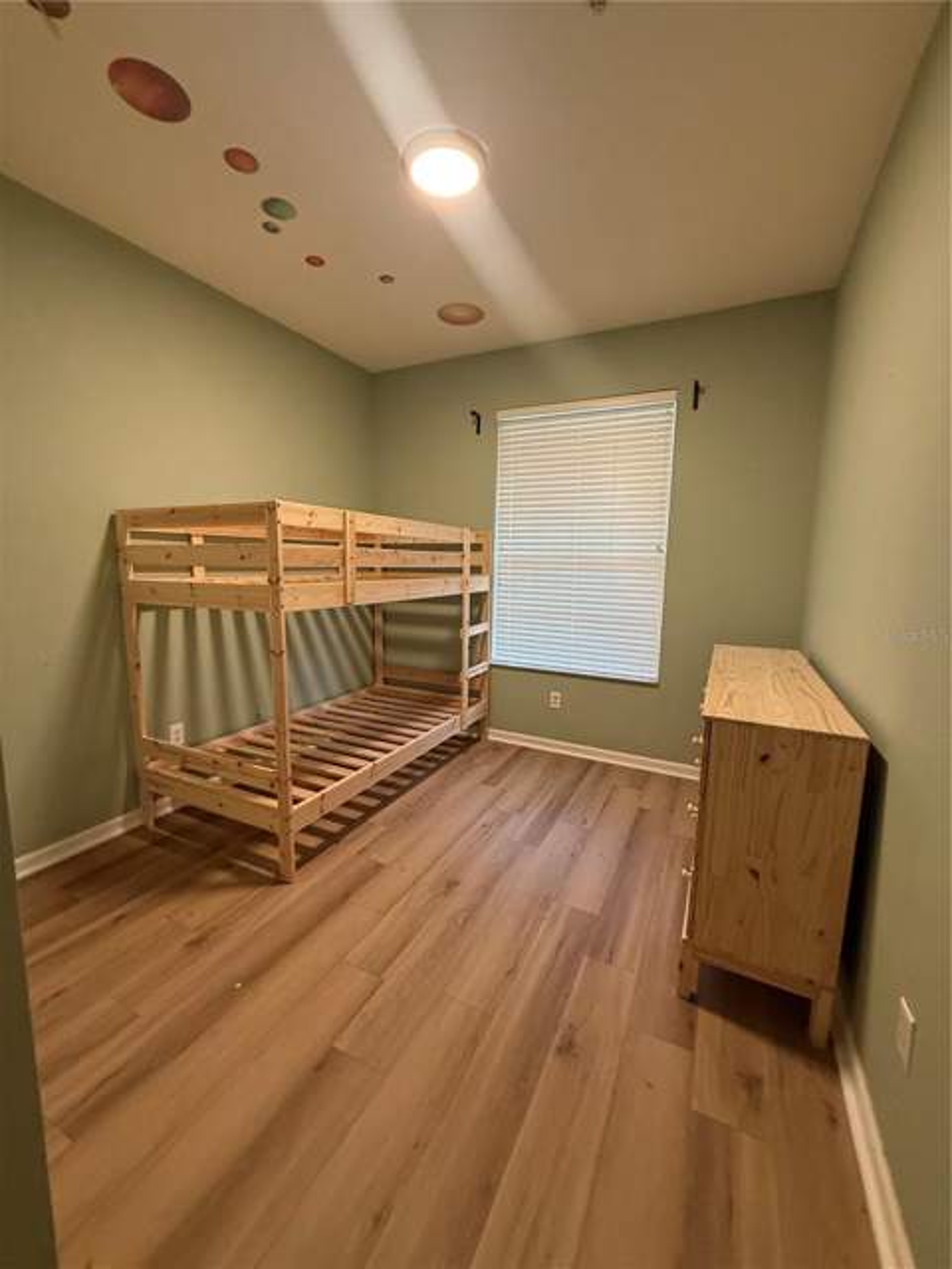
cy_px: 634
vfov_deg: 102.1
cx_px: 476
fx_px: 513
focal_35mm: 14
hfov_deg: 85.7
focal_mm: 2.22
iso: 320
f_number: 2.2
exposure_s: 1/60
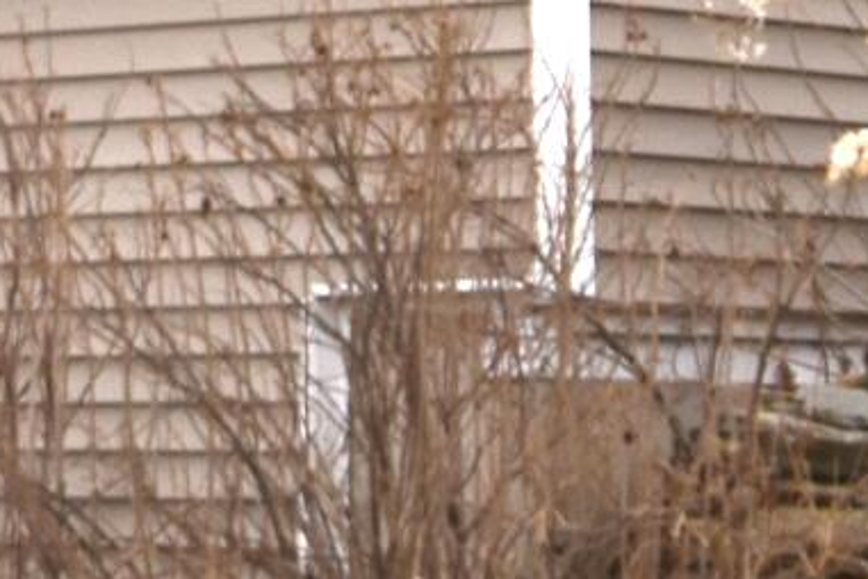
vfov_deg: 5.7
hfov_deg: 8.7
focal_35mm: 236
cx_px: 123
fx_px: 5690
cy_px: -529
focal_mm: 20
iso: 200
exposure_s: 1/320
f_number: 9
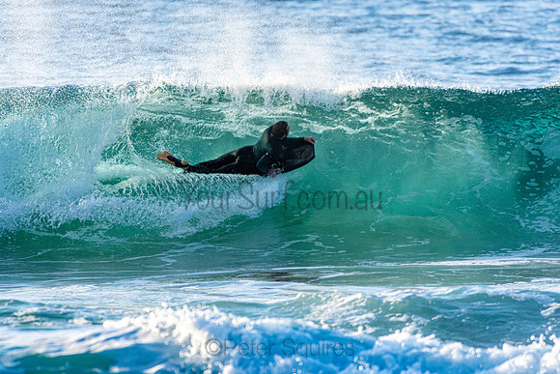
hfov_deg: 2.7
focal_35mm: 750
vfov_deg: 1.8
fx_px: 11669
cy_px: 187
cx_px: 280
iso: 400
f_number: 5.6
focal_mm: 500
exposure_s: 1/1250
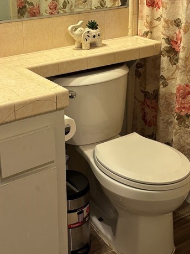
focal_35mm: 58
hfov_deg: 25.2
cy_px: 84
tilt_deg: -18.2
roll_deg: +2.0
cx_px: 72
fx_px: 425
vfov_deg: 32.9
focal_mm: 5.96
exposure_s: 1/60
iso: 200
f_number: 1.6
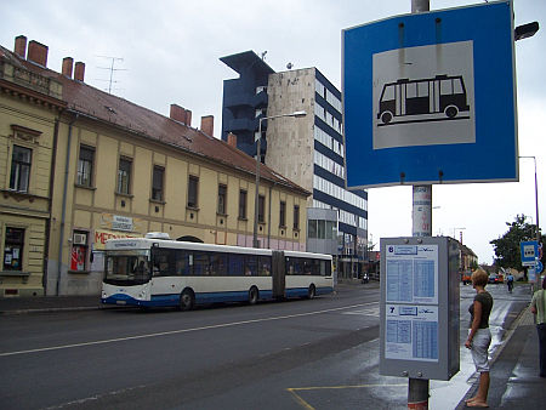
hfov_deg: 53.9
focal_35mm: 34
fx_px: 537
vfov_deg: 41.8
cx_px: 273
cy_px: 205
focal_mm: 5.6
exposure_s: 1/250
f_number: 2.7
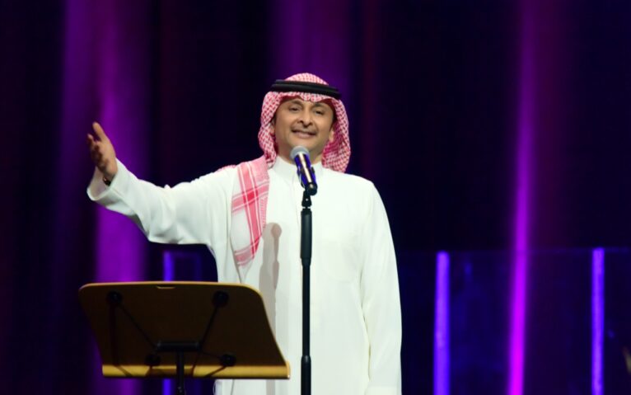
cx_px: 316
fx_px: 8789
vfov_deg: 2.6
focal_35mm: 511
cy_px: 197
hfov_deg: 4.1
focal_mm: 500
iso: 10000
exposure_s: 1/80
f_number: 6.7
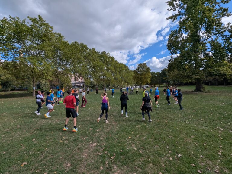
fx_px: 87
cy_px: 87
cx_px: 116
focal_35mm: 13
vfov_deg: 90.0
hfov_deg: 106.1
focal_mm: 1.95
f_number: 2.2
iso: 37
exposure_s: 1/1295
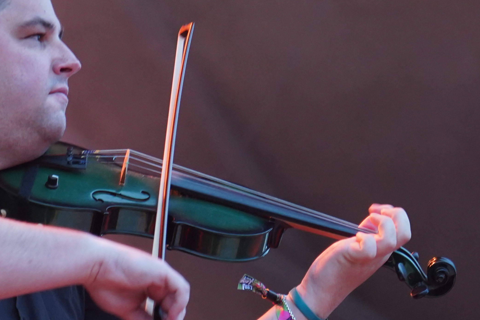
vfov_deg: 4.5
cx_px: 53
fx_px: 4040
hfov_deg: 6.8
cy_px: 310
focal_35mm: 303
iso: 2500
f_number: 4
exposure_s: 1/160
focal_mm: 105
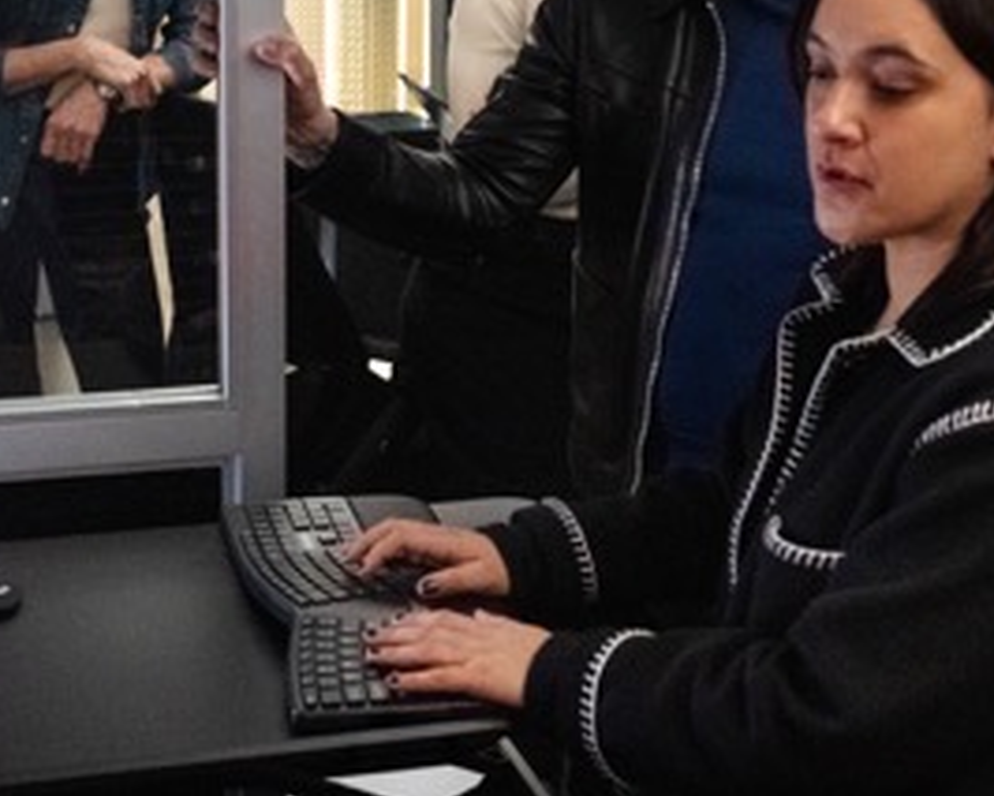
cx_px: 437
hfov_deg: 25.7
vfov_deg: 20.6
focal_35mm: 74
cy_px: 230
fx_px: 2178
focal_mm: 28
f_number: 4
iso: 4000
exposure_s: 1/100
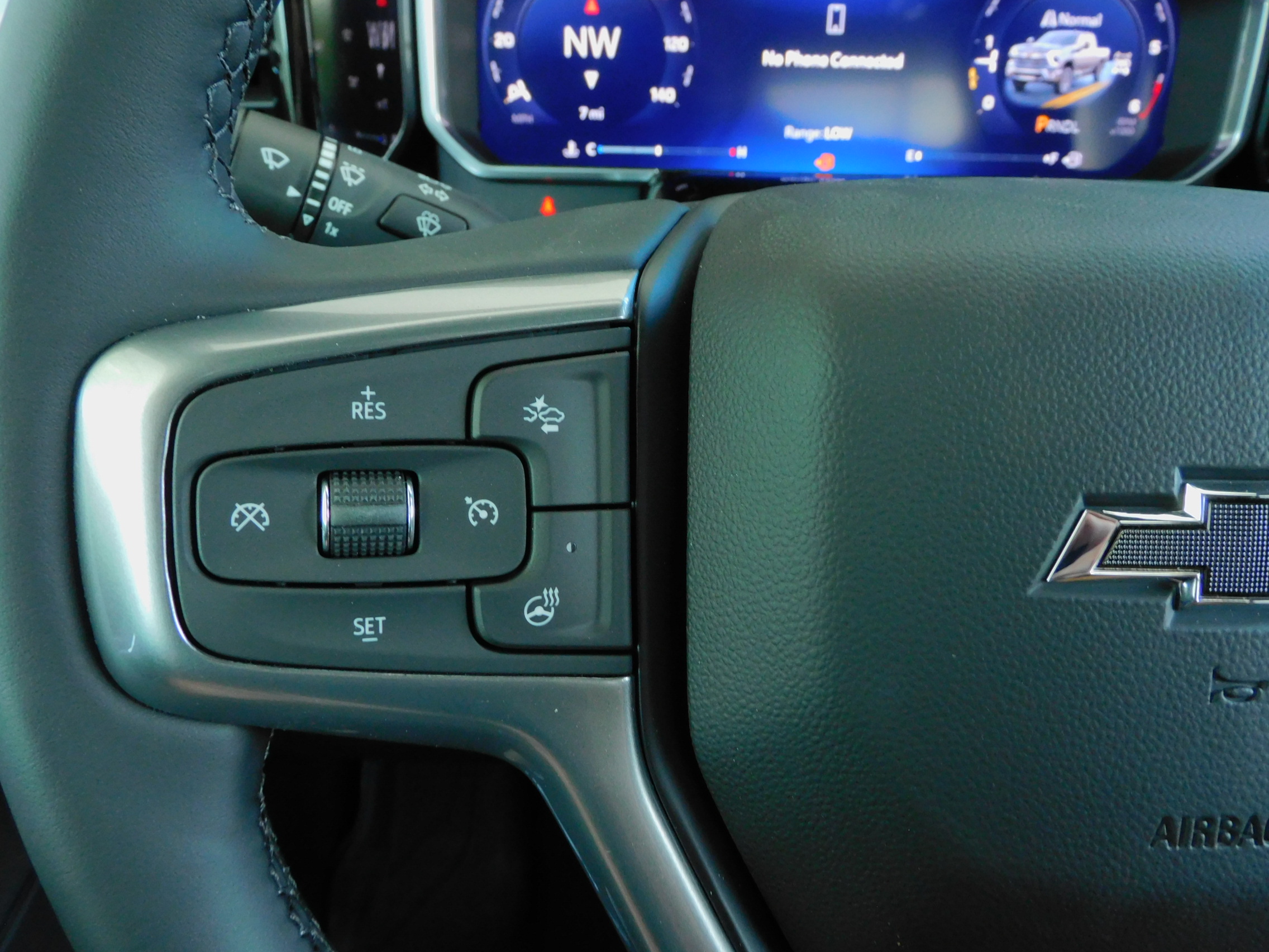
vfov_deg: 49.7
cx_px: 634
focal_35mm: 28
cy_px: 476
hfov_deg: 63.4
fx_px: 1026
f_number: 3.5
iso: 250
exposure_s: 1/30
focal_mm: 5
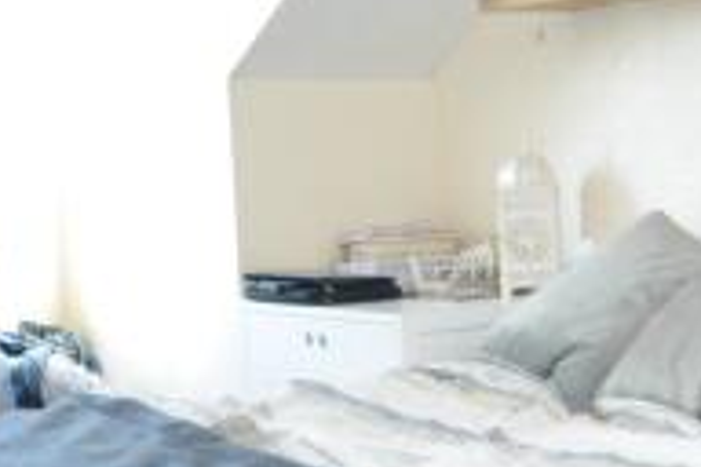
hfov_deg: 24.4
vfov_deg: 17.0
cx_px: 664
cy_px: 296
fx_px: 1558
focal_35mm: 80
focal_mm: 10
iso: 720
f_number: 4
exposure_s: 1/60
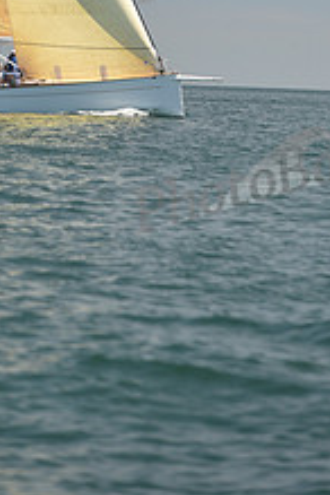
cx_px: 17
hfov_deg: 3.8
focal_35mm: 357
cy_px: -140
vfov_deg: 5.7
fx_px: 4908
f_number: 4.5
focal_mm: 135
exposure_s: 1/800
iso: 250
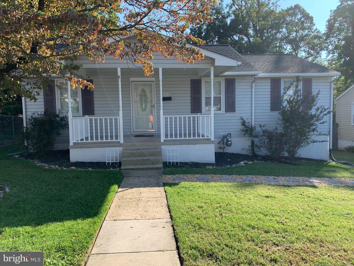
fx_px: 266
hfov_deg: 67.3
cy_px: 133
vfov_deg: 53.1
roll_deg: +0.8
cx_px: 177
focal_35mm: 26
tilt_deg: -5.0
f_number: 1.8
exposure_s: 1/727
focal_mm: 4.25
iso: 25
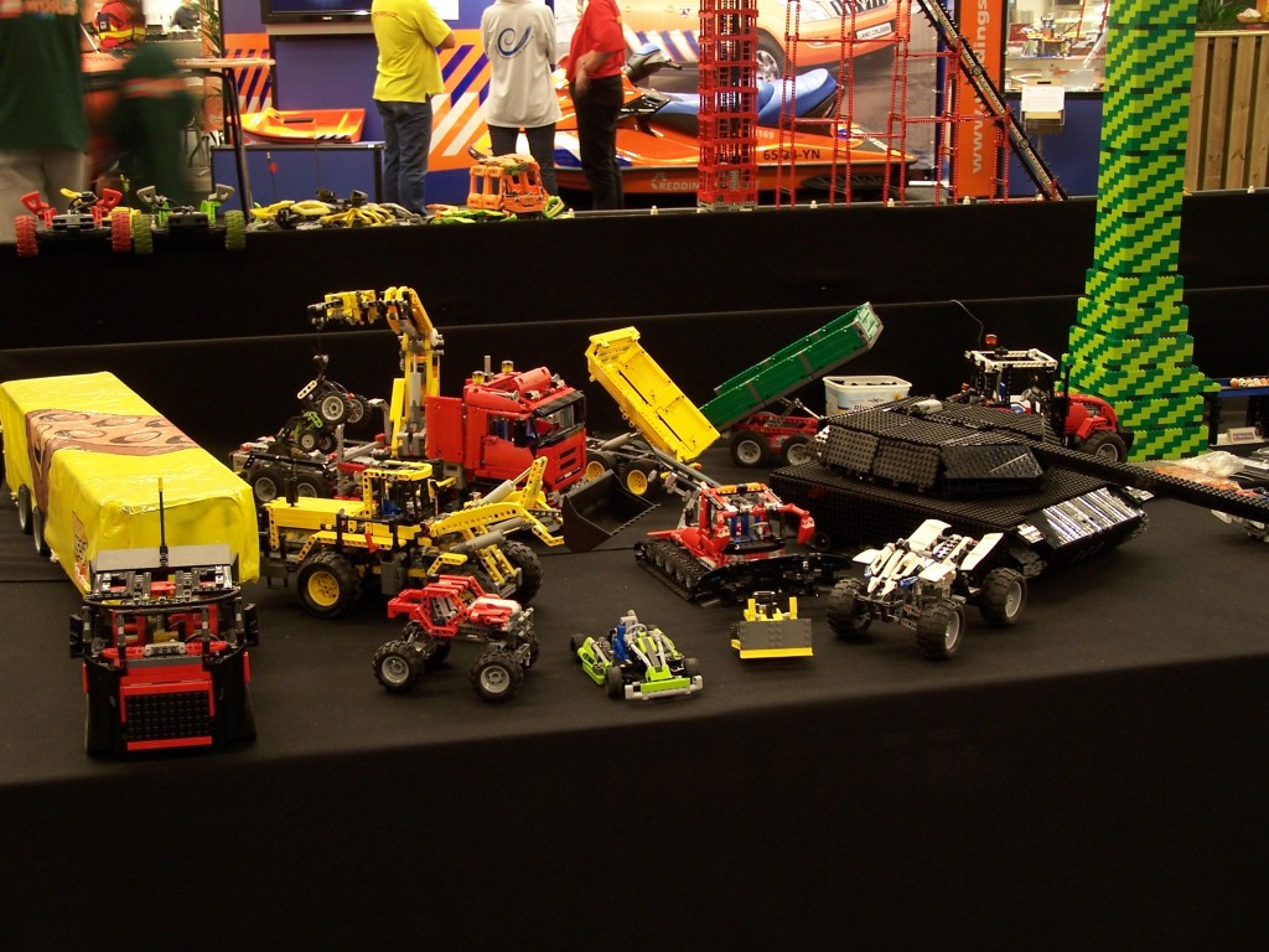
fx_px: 1870
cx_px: 634
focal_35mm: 51
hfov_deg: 37.5
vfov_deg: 28.6
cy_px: 476
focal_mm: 8.5
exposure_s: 1/2
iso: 80
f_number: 3
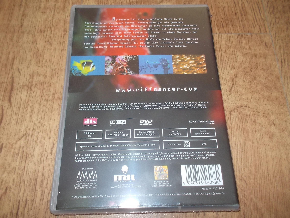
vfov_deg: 48.2
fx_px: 243
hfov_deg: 61.7
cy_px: 109
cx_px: 145
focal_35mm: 29
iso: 200
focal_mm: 4.1
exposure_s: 1/30
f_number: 3.3
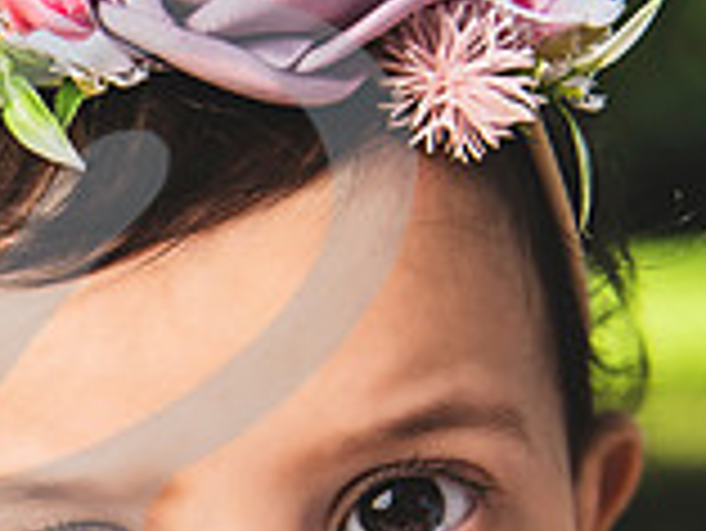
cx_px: -297
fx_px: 2755
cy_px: 551
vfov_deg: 10.9
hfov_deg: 13.9
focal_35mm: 135
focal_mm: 38
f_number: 2.8
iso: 100
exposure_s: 1/400
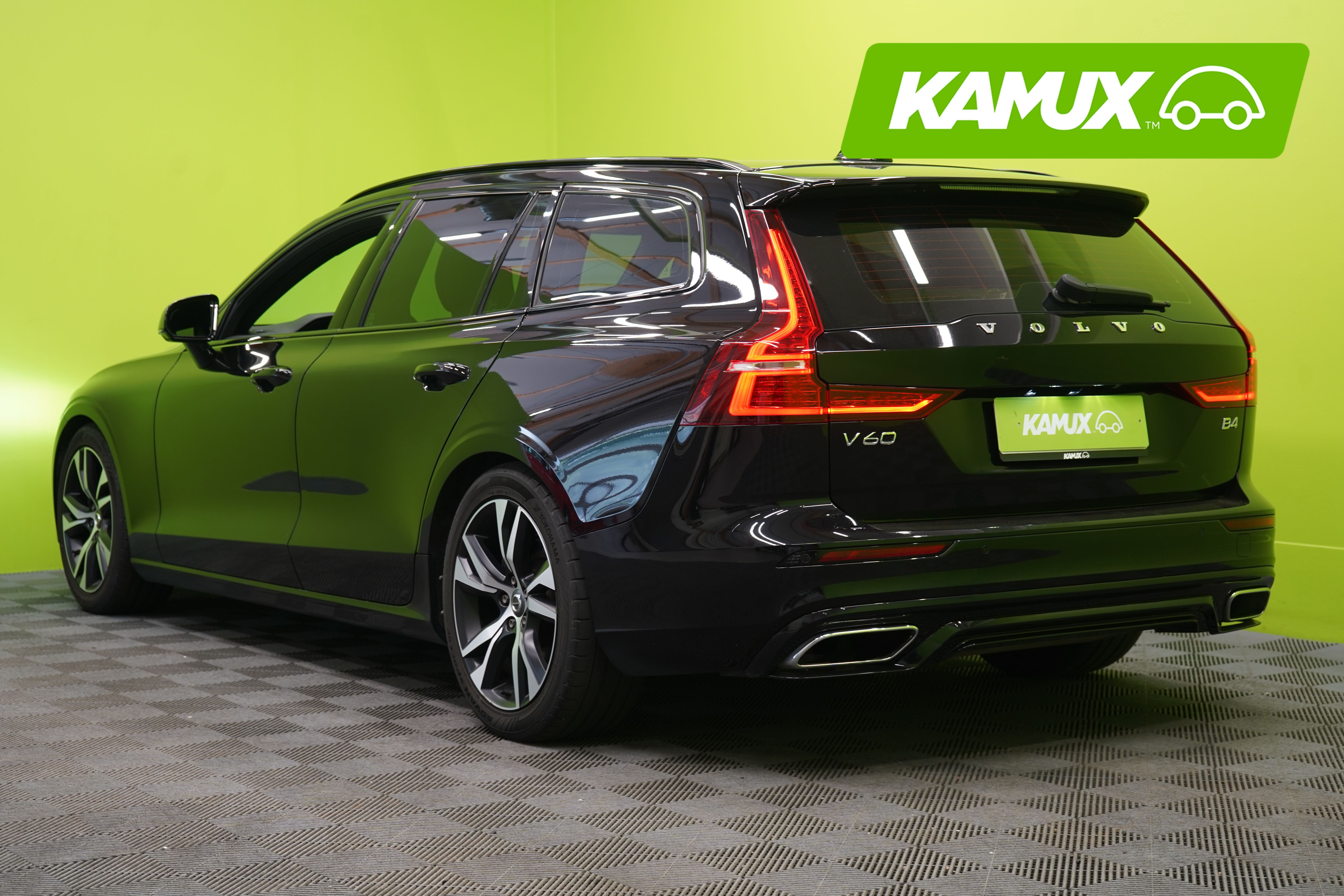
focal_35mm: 58
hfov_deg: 34.5
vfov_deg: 23.4
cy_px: 448
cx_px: 672
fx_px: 2165
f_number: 5
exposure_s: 1/25
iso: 400
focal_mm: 58
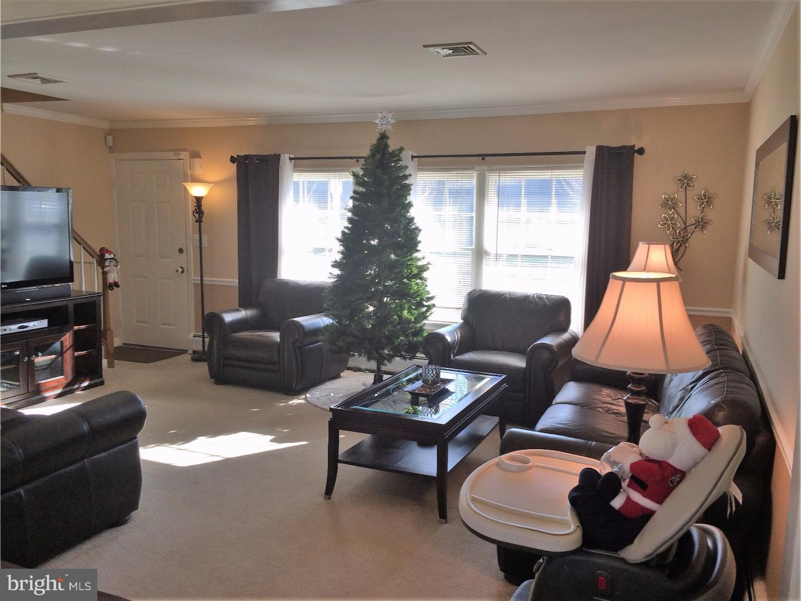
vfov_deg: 48.2
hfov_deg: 61.7
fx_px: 671
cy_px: 300
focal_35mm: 29
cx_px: 400
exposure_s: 1/120
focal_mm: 4.15
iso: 50
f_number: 2.2
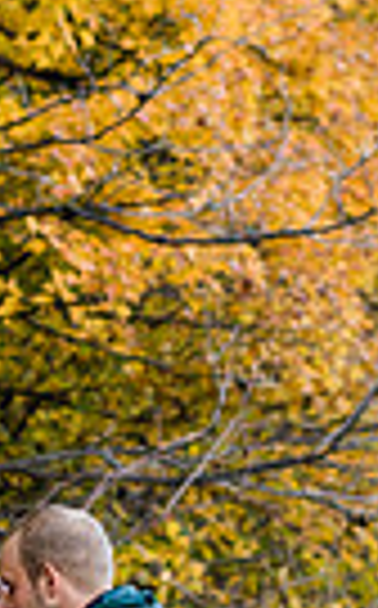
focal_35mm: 197
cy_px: 617
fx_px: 3258
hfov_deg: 6.6
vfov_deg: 10.6
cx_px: 144
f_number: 2.8
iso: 320
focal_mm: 58
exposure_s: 1/200
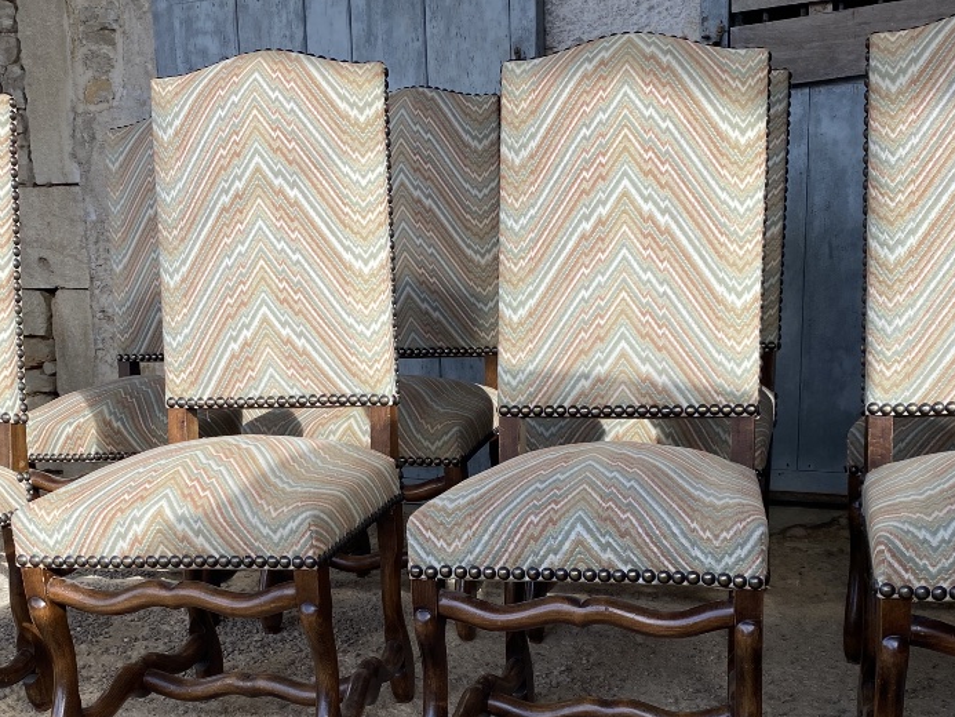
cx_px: 532
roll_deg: +0.6
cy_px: 527
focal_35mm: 45
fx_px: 1242
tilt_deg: -11.4
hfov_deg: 42.0
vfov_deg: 31.7
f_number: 1.8
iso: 32
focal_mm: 4.25
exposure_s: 1/747
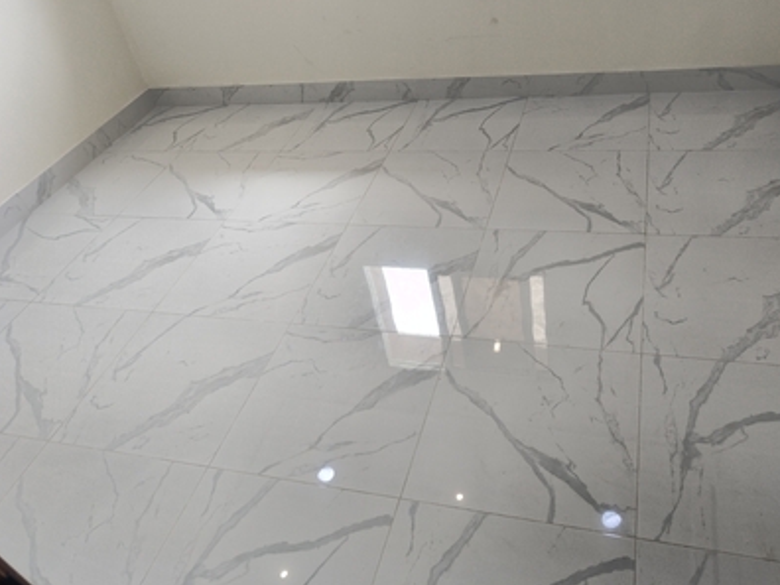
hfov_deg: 59.9
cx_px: 421
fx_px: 676
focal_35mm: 30
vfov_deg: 46.8
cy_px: 269
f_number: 1.8
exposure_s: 1/100
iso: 195
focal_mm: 4.7
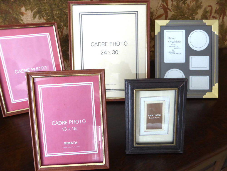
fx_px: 164
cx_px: 114
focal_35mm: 25
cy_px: 86
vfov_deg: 54.9
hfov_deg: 69.4
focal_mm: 4.3
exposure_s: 1/13
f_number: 3.3
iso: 400
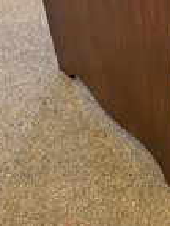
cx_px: 225
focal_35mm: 72
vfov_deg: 25.3
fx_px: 471
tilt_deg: -31.9
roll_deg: -1.3
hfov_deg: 18.9
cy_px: -14
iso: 400
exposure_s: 1/33
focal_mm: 4.25
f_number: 1.8
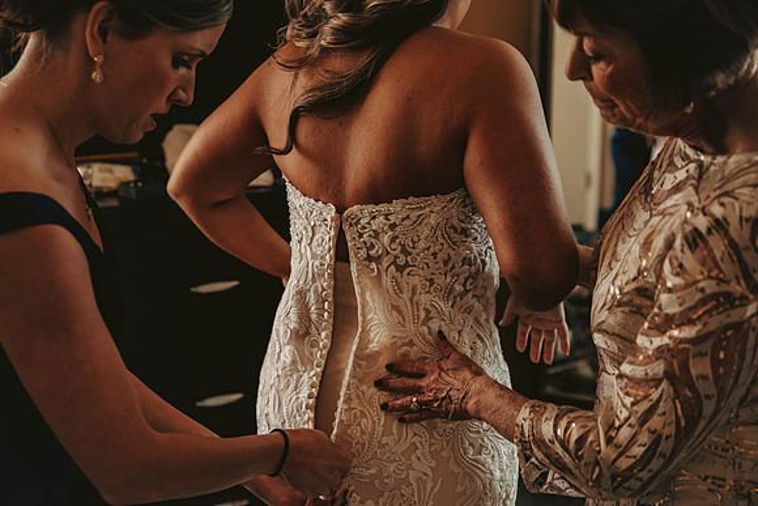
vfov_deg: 26.0
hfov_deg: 38.2
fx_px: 1095
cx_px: 379
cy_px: 253
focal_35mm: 52
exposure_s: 1/100
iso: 800
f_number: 3.5
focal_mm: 52
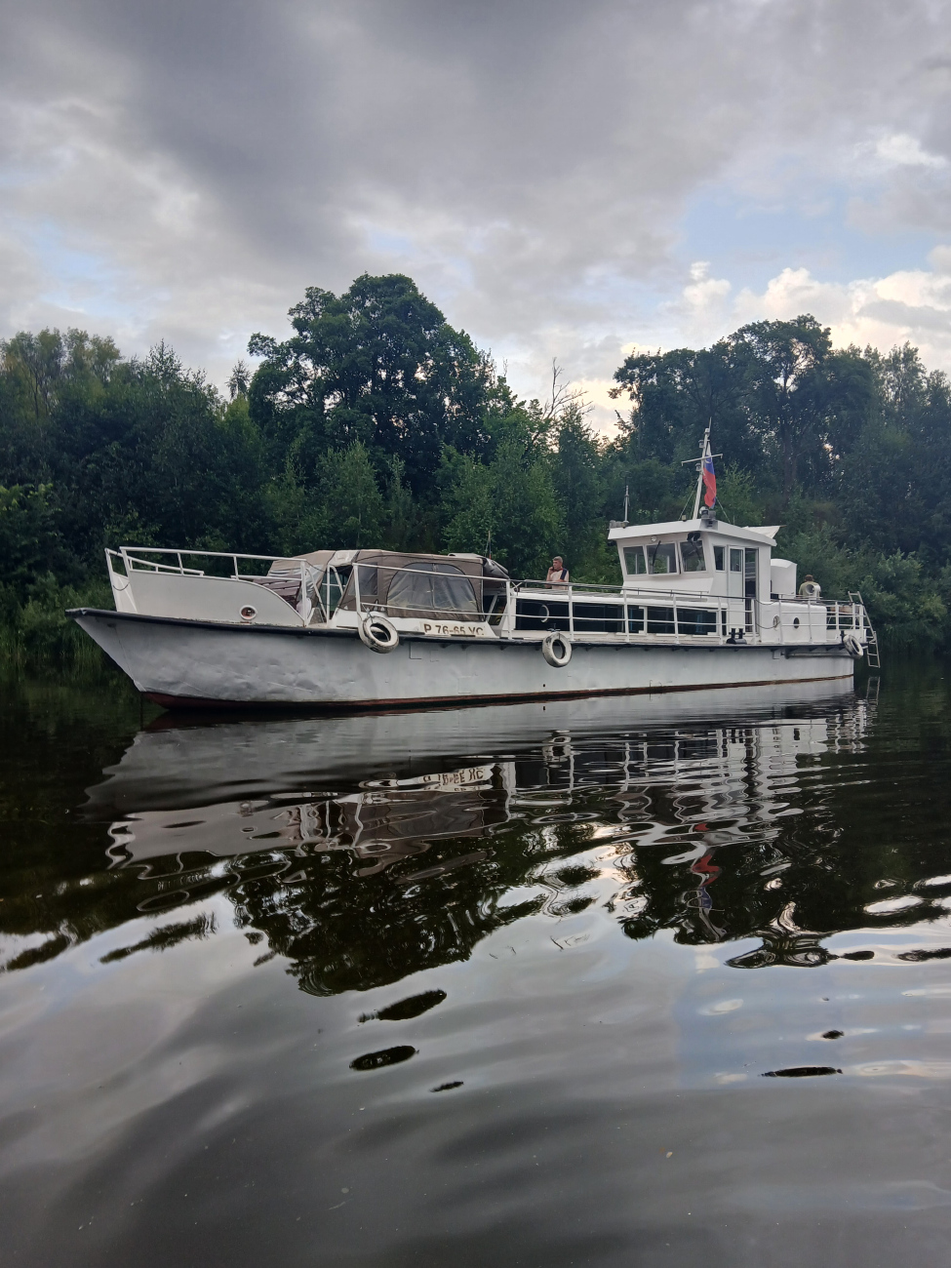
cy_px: 634
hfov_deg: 53.1
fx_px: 952
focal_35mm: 26
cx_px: 476
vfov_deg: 67.3
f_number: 1.8
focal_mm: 3.98
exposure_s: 1/100
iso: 40
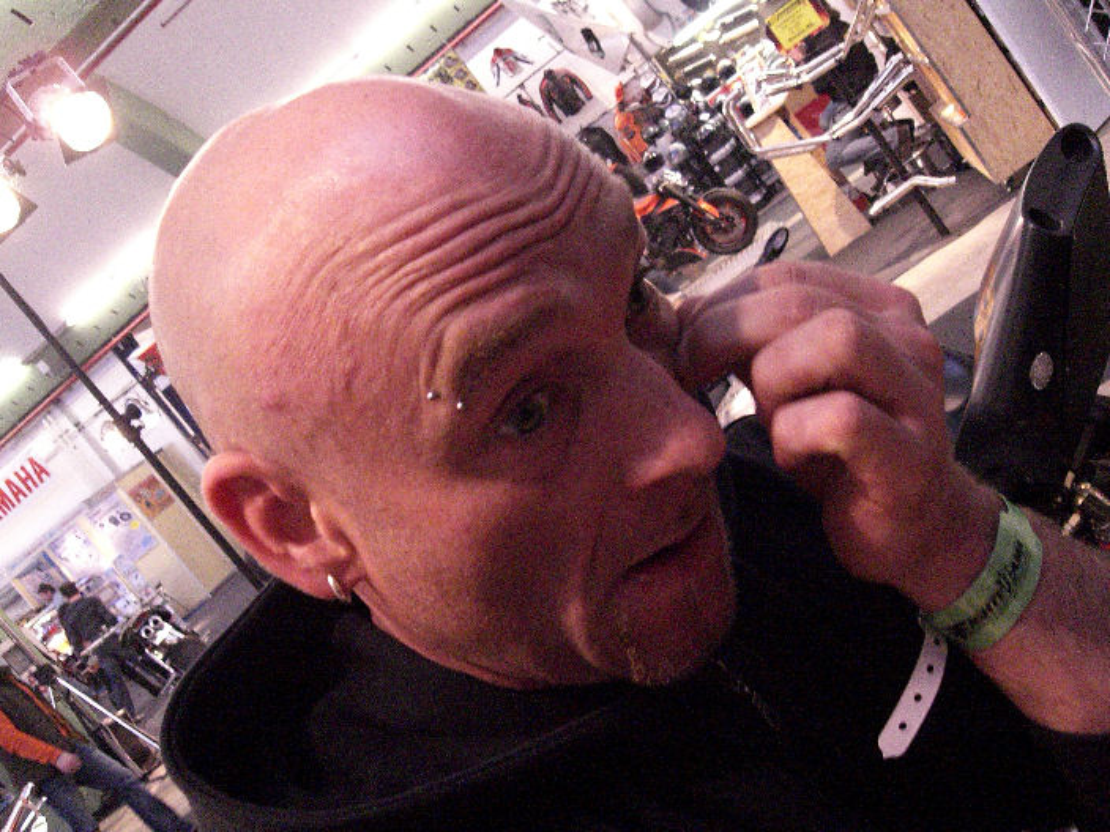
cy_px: 416
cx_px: 555
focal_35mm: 38
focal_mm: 6.3
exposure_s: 1/80
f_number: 3.1
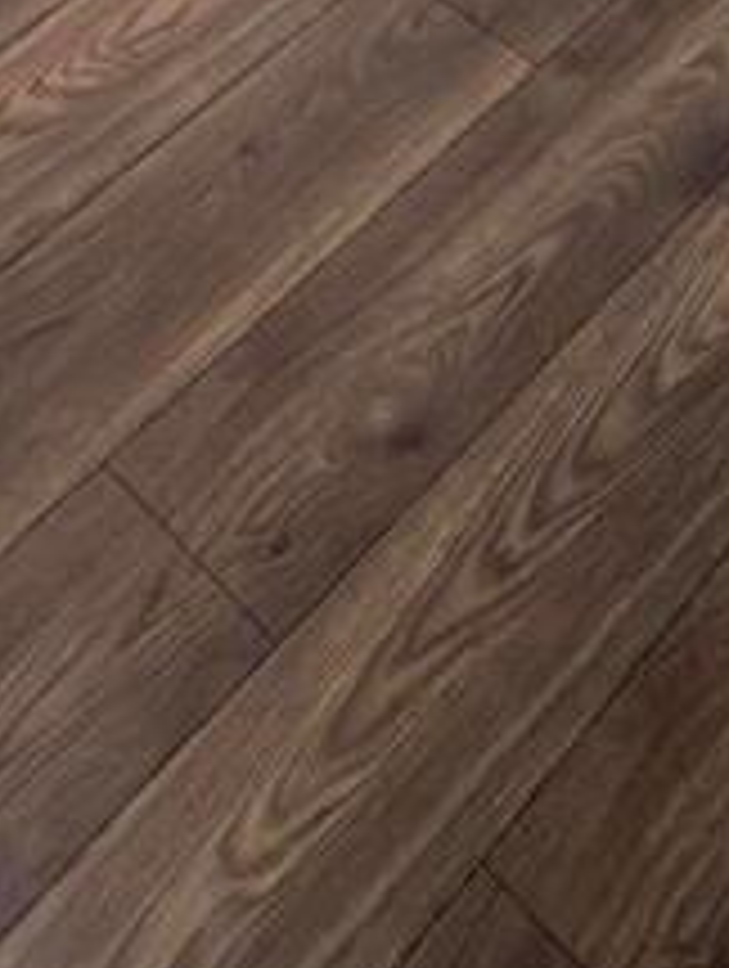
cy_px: -1018
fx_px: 2184
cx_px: -140
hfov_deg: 18.0
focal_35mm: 78
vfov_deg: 17.3
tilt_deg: -18.0
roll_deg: +1.6
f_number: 2.2
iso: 100
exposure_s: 1/30
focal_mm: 2.22
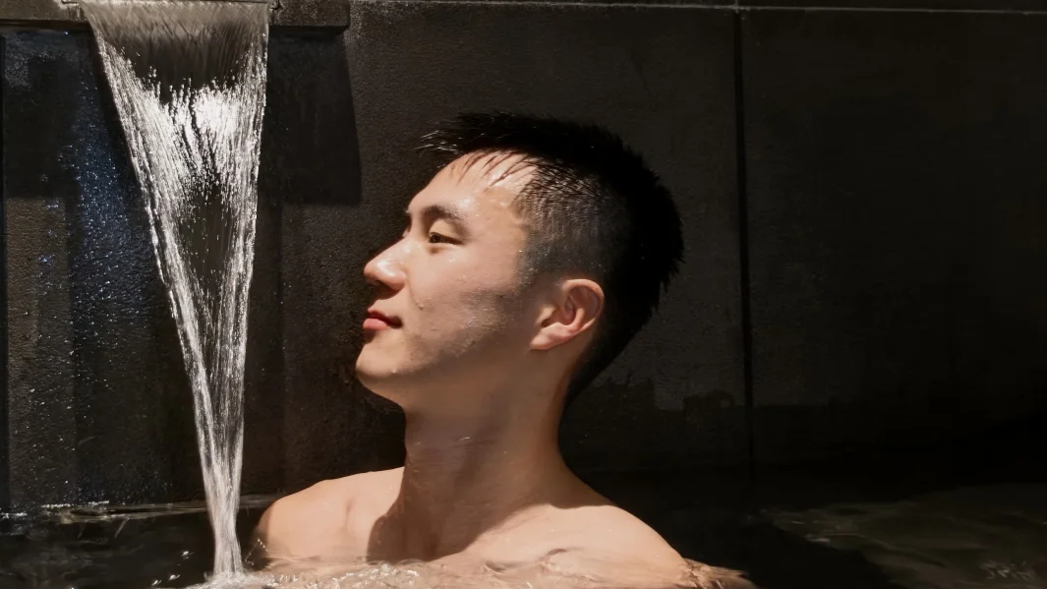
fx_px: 1555
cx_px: 523
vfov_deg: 21.2
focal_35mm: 56
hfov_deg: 37.2
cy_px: 131
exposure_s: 1/50
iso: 160
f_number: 1.4
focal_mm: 5.8
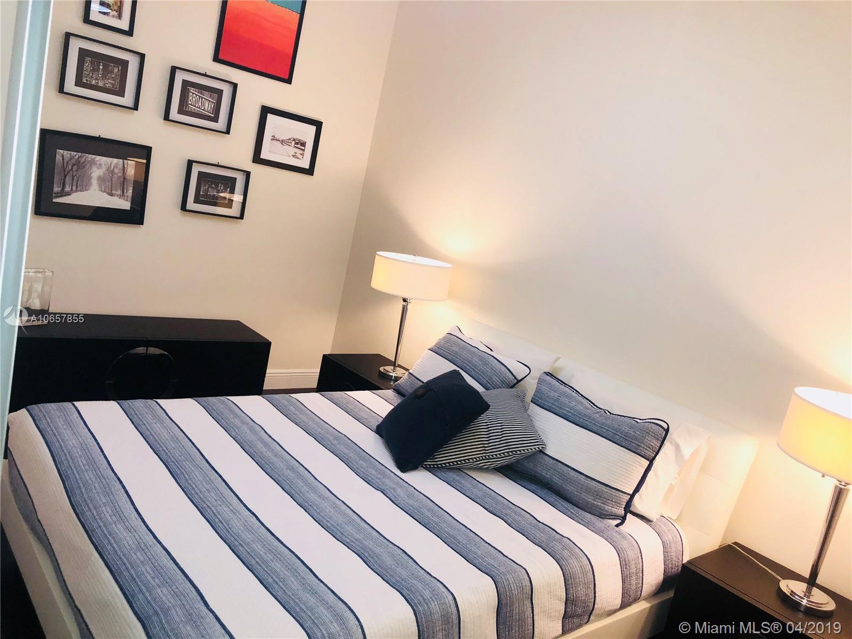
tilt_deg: -9.7
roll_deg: -12.5
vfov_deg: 49.7
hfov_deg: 63.4
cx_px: 426
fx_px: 689
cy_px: 320
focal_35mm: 28
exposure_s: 1/60
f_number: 1.8
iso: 50
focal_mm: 3.99
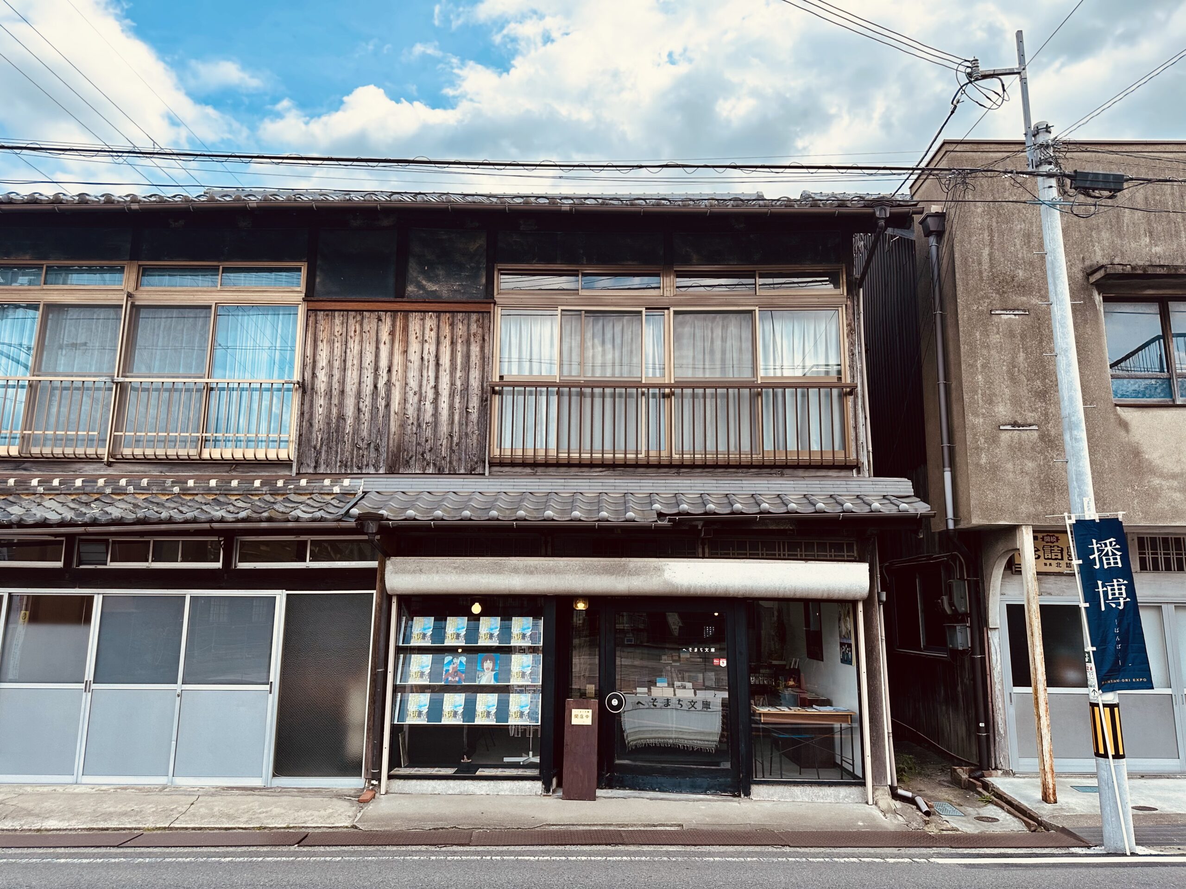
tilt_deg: +11.0
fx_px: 822
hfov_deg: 71.6
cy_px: 444
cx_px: 593
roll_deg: -0.9
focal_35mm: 24
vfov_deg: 56.8
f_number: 1.78
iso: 80
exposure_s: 1/1183
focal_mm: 6.86
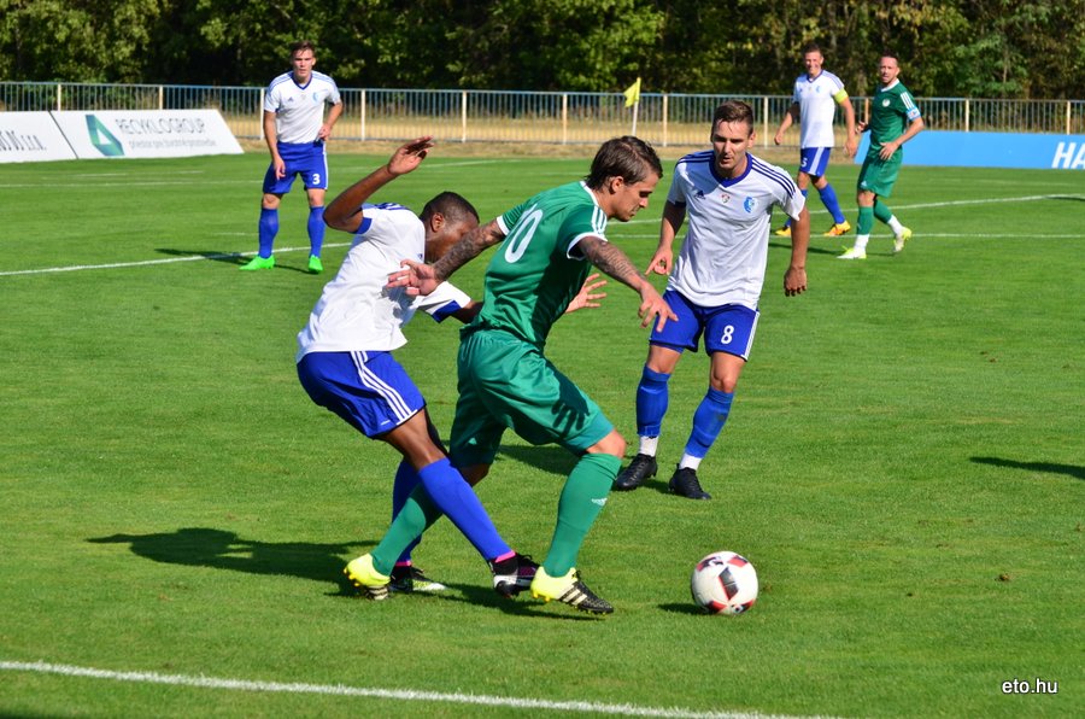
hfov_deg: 13.7
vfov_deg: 9.1
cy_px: 360
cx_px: 542
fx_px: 4511
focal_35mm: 150
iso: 250
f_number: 6.3
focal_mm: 100
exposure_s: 1/1250
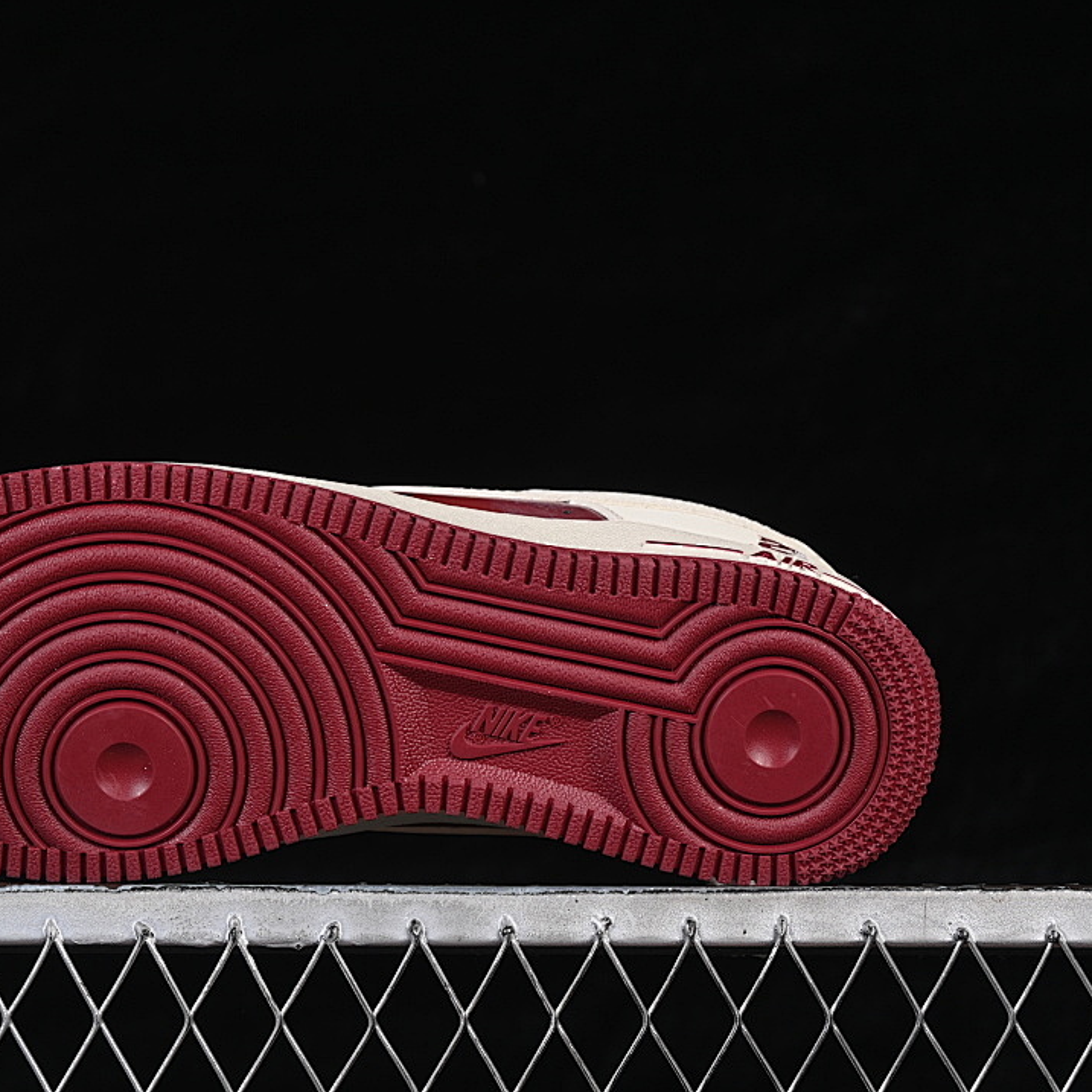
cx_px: 349
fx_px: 3426
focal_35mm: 96
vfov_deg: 18.1
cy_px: 545
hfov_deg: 18.1
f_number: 7.1
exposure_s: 1/80
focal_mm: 50
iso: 160
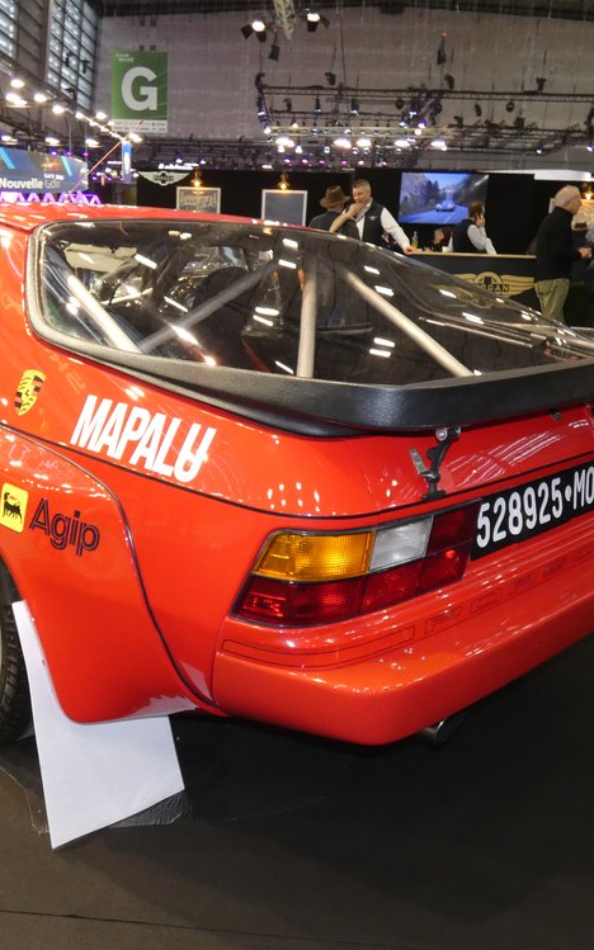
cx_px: 228
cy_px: 485
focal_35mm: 29
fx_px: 751
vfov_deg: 64.6
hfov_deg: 42.9
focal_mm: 3.6
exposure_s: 1/60
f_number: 2.8
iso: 320
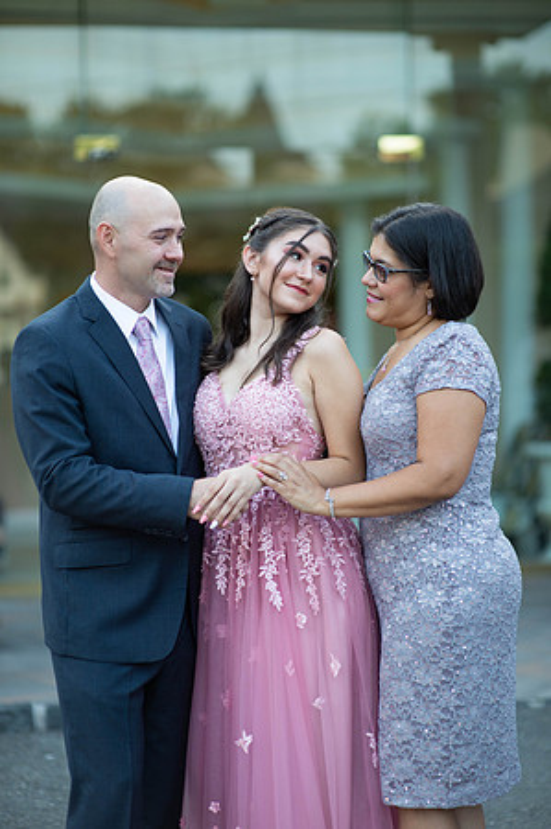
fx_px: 1956
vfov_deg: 23.9
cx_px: 276
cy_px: 414
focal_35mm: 85
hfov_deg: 16.0
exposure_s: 1/500
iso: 250
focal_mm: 85
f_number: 2
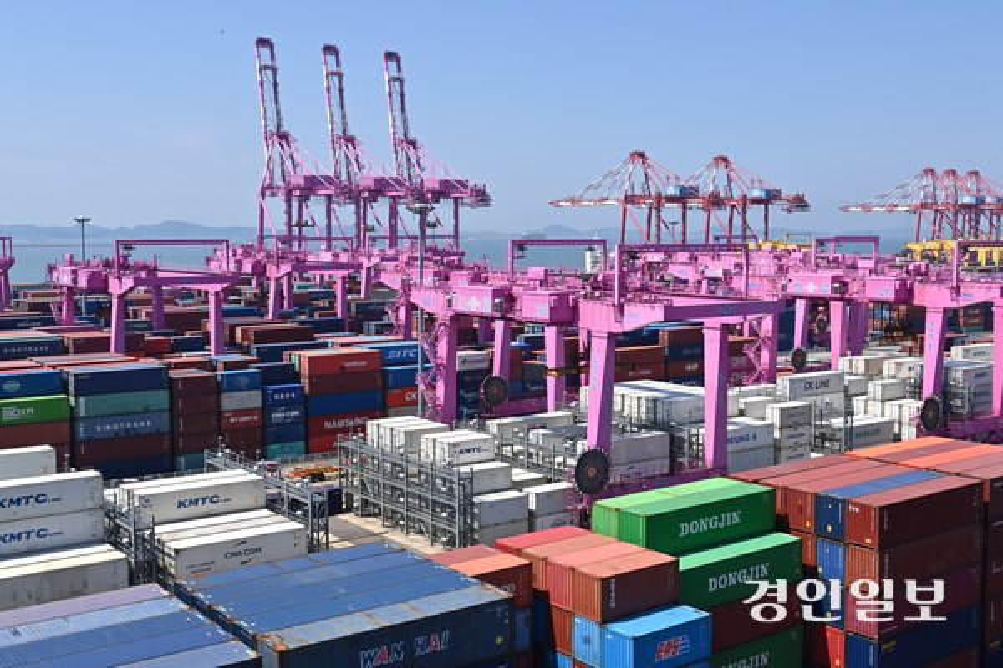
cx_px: 502
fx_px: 1114
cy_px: 334
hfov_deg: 48.5
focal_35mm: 40
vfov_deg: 33.4
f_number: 20
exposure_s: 1/500
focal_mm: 40
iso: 640
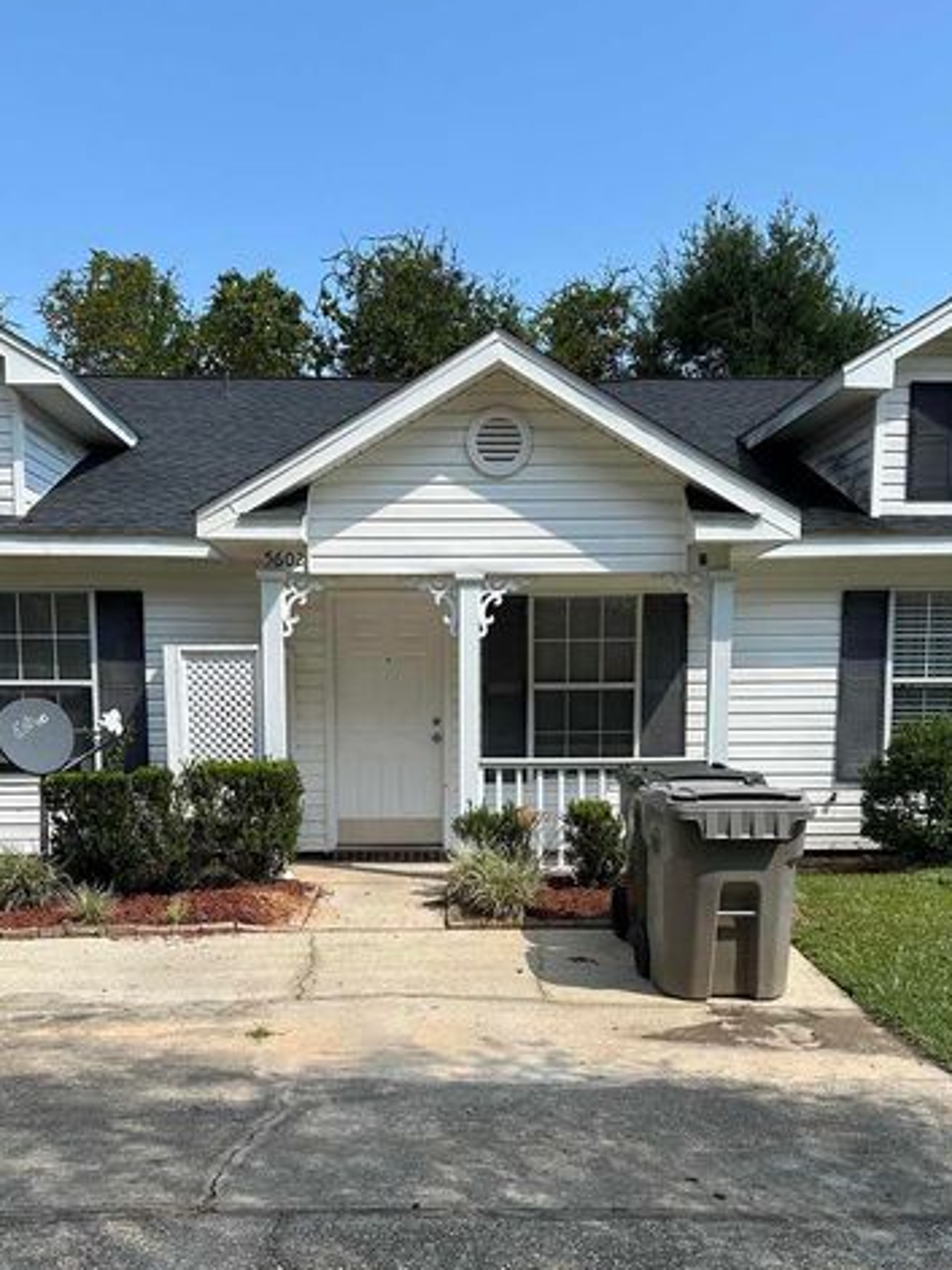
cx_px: 453
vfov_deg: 53.1
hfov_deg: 41.8
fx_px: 1247
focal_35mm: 34
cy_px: 824
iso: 80
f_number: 1.78
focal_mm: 6.86
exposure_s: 1/3472
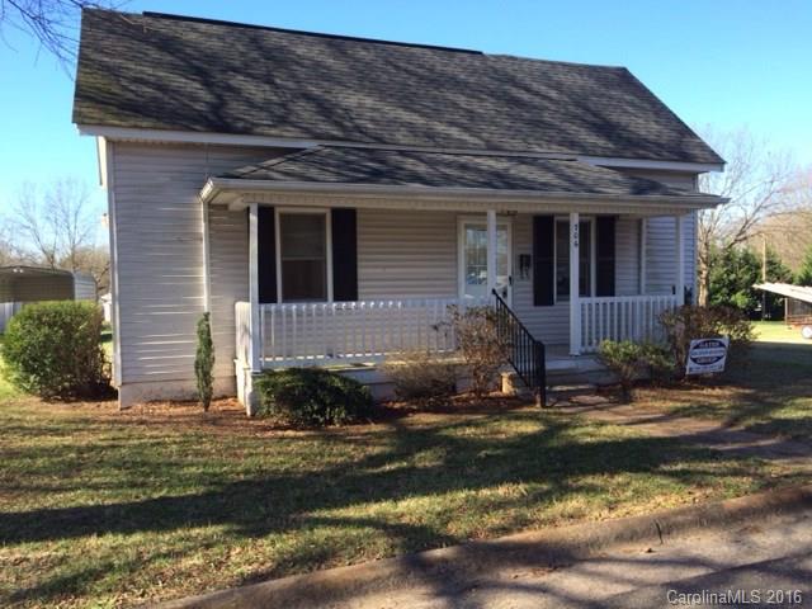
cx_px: 406
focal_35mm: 29
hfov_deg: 61.7
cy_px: 304
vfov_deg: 48.2
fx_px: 680
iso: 32
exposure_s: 1/622
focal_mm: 4.15
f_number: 2.2
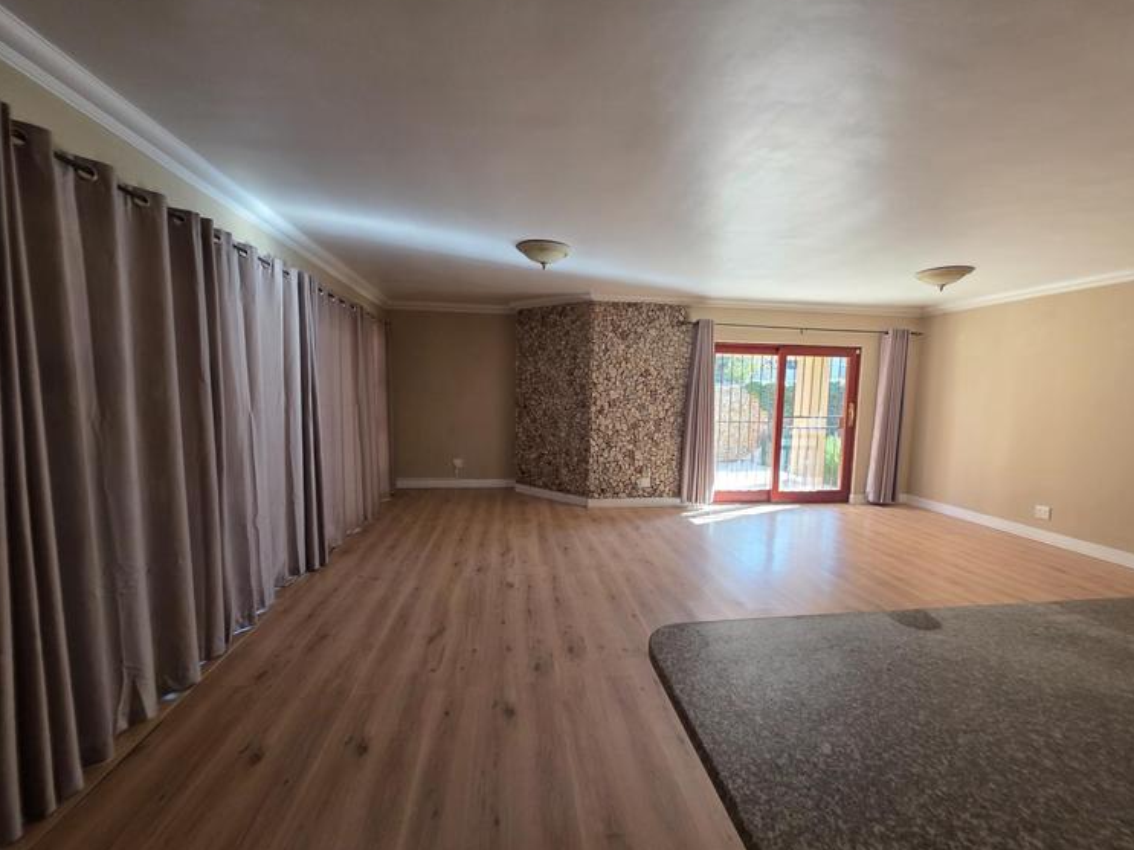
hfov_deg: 102.1
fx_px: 459
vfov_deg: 85.6
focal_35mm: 14
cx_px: 577
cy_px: 435
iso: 320
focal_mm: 2.2
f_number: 1.9
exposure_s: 1/200
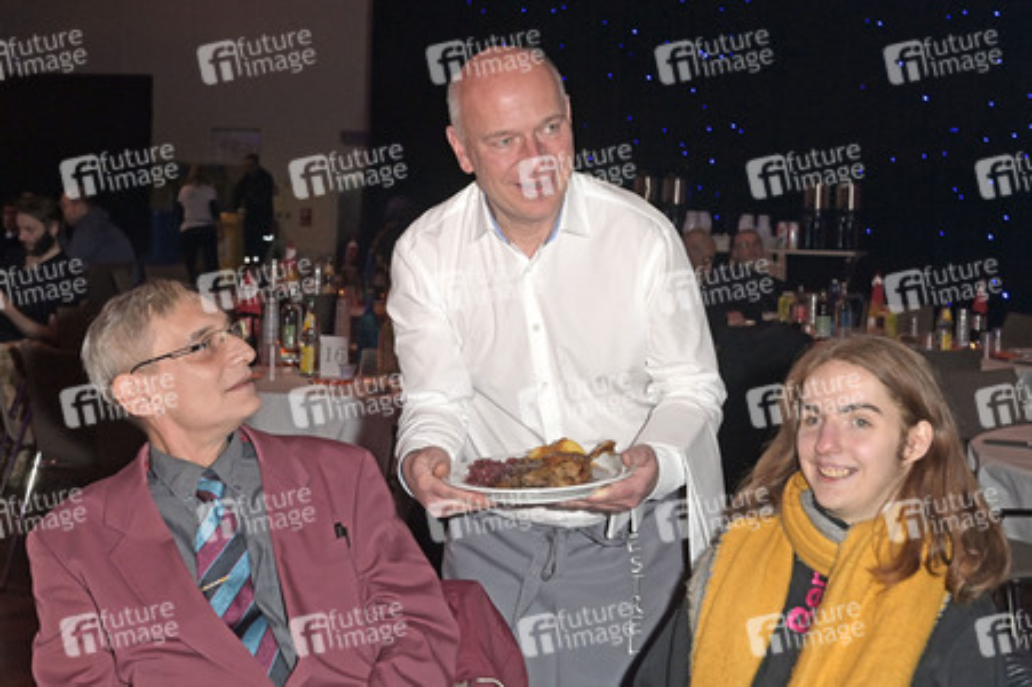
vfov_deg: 28.0
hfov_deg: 41.1
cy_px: 344
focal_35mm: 48
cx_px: 516
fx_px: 1375
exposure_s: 1/160
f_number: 5.6
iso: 2500
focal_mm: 48
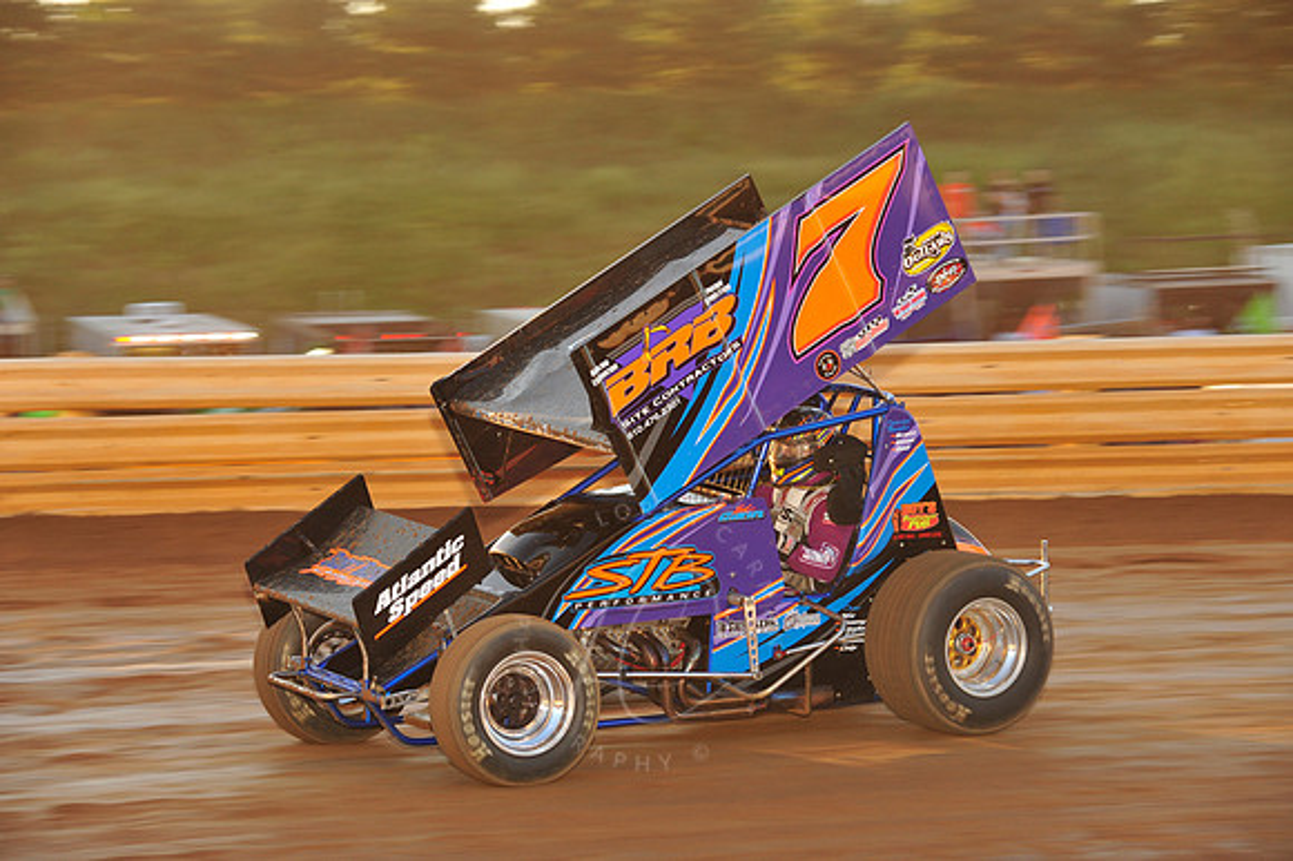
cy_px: 430
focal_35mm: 125
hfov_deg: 16.4
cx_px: 646
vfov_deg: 11.0
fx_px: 4487
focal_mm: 125
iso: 640
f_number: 7.1
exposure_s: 1/320
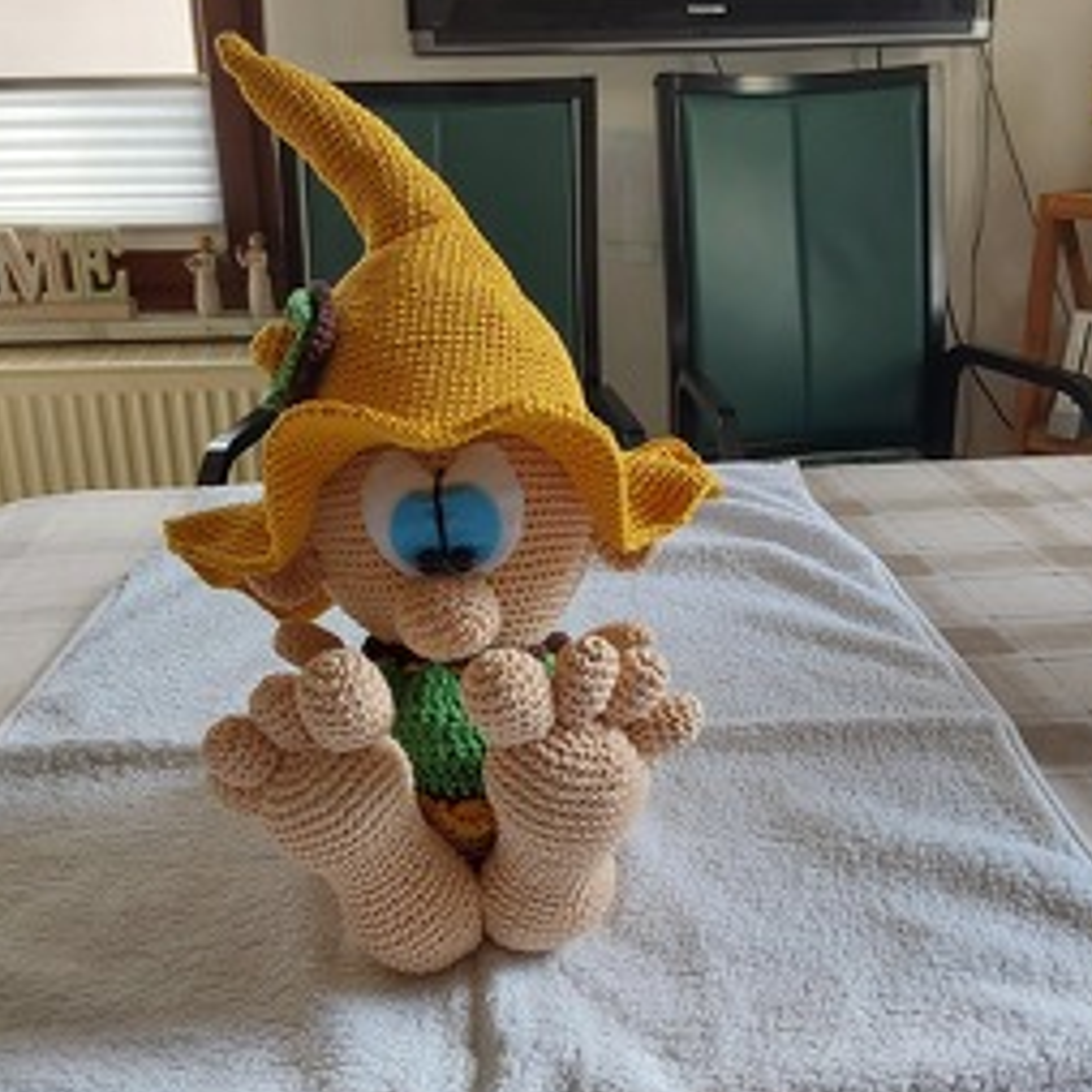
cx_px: 531
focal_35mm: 34
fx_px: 1213
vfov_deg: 48.5
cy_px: 550
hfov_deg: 48.4
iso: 100
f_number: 1.9
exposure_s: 1/100
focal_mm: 2.91
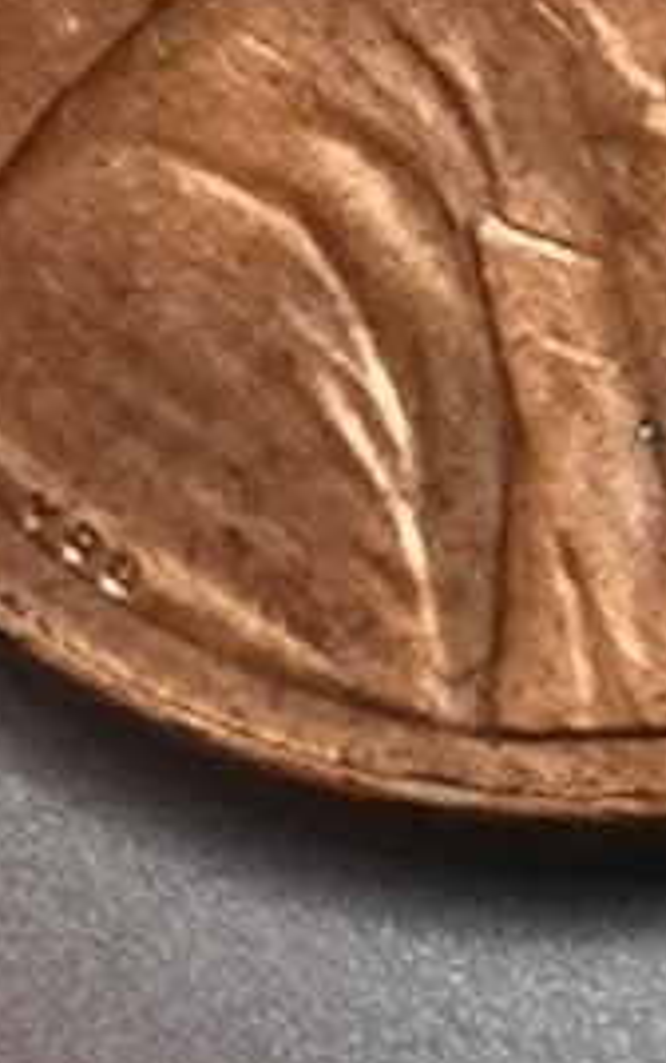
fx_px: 12113
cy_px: -206
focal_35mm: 418
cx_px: 521
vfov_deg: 5.0
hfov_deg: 3.1
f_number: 1.8
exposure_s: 1/50
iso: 125
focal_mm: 5.58
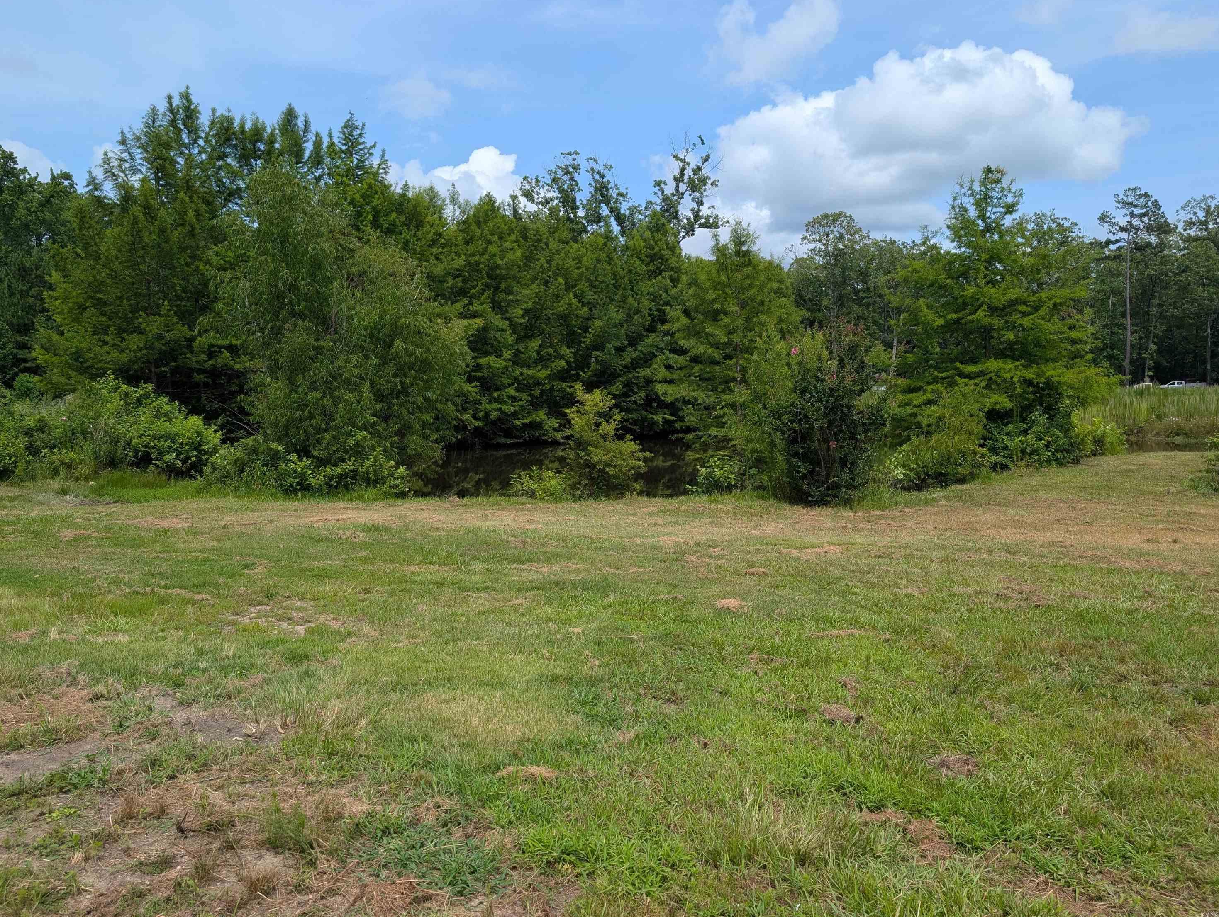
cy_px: 442
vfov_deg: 55.0
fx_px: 882
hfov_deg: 69.3
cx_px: 608
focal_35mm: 25
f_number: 1.68
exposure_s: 1/1404
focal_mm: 6.9
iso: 21
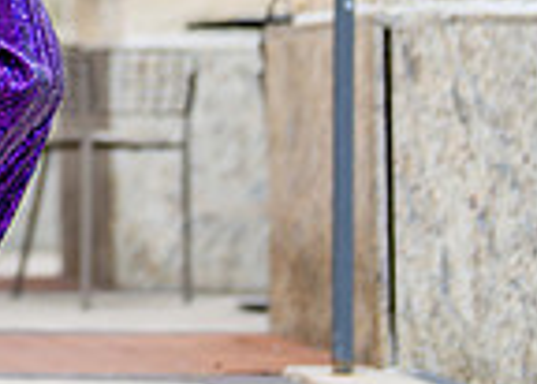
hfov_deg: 7.9
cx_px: -362
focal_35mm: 247
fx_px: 3769
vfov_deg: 5.8
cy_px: -253
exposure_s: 1/800
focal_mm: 50
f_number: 1.2
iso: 320
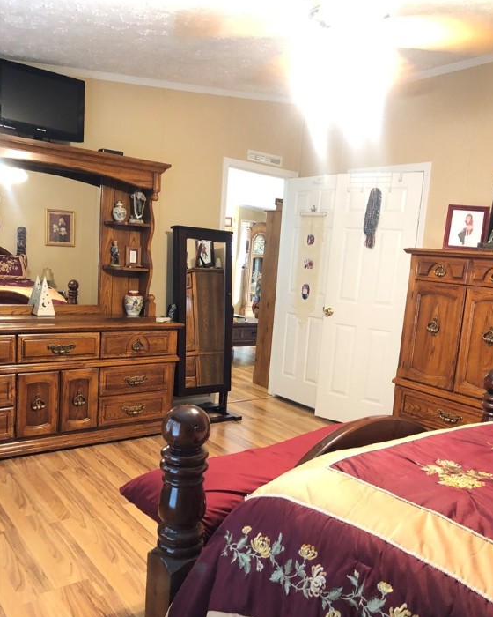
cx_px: 252
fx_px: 547
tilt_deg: -5.3
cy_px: 332
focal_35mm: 30
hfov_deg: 48.5
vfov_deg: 58.7
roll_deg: -3.8
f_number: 1.8
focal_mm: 3.99
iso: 100
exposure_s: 1/6
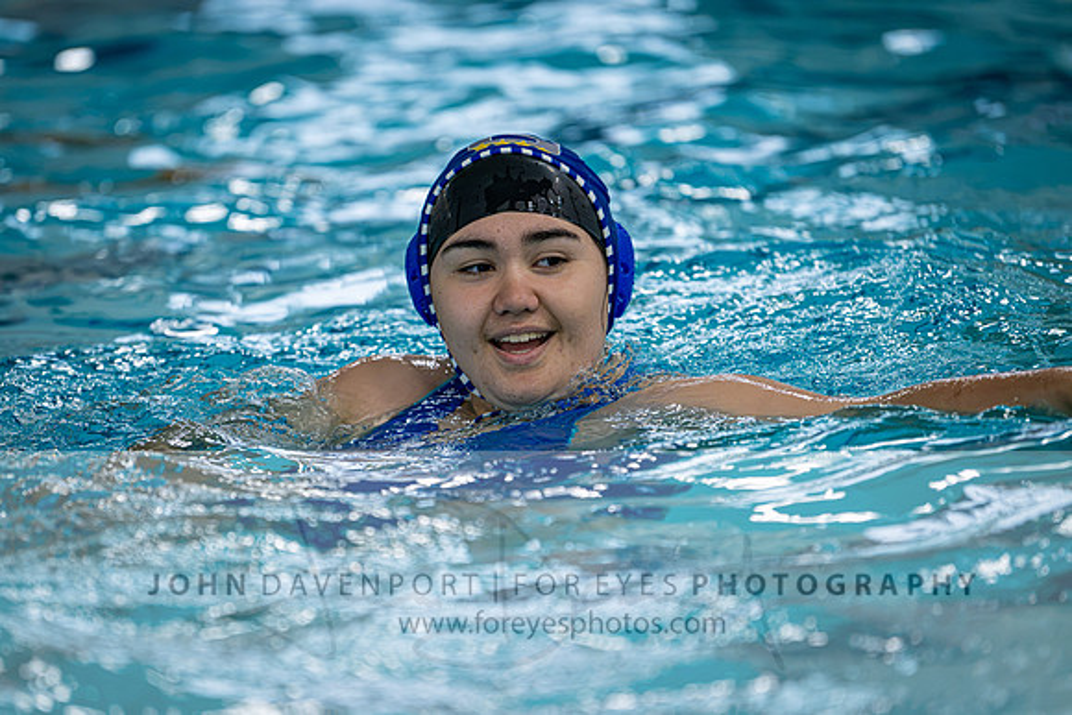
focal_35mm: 242
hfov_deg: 8.5
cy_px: 433
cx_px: 423
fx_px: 7211
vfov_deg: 5.7
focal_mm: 200
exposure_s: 1/1000
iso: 3600
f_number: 2.8
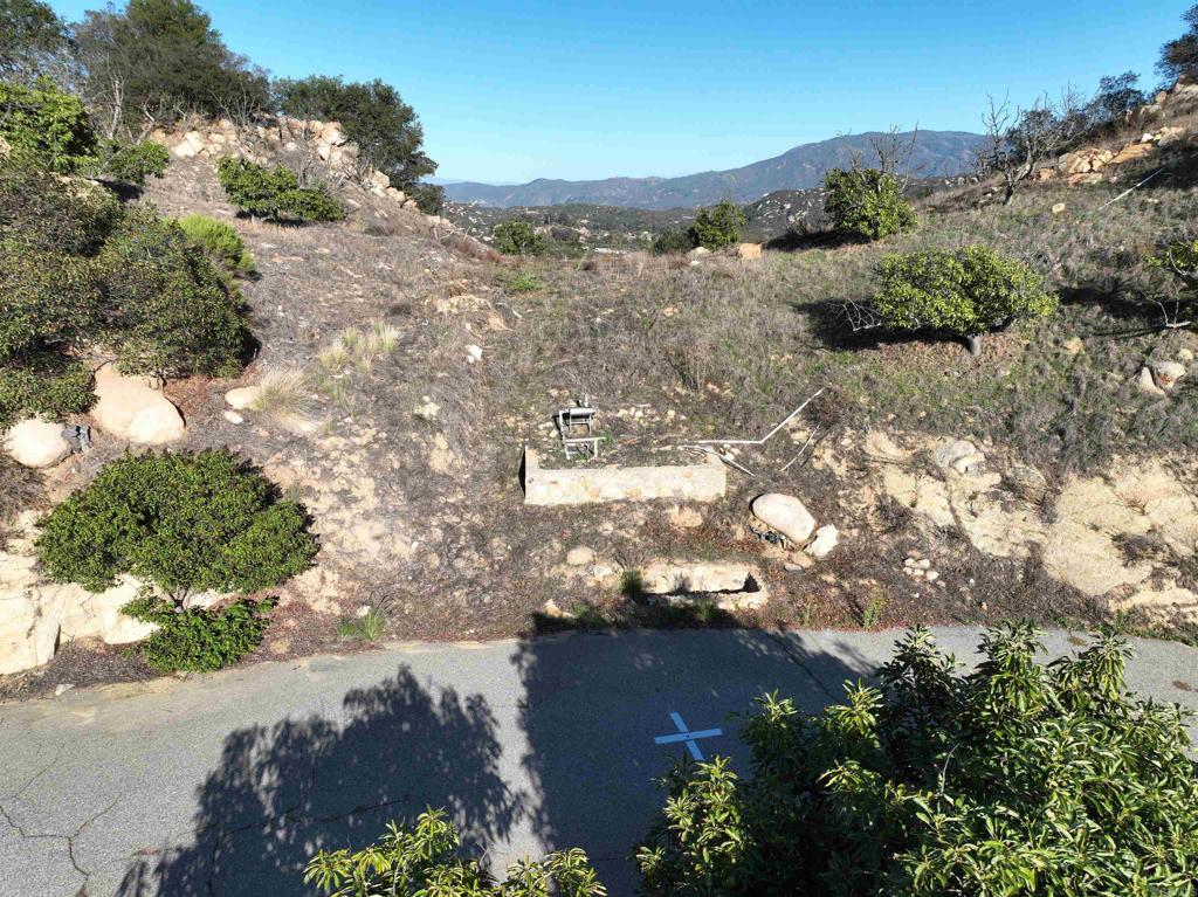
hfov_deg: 71.6
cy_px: 448
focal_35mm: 24
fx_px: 830
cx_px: 599
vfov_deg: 56.8
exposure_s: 1/1600
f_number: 2.8
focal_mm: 12.29
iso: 110
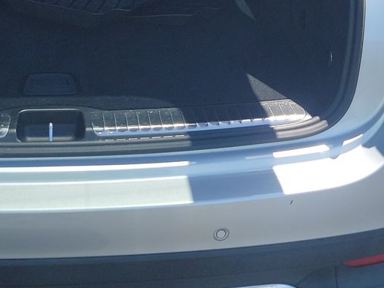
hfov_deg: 25.6
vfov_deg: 17.8
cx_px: 87
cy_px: -130
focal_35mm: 75
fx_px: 832
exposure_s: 1/388
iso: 50
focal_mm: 6.7
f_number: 1.8
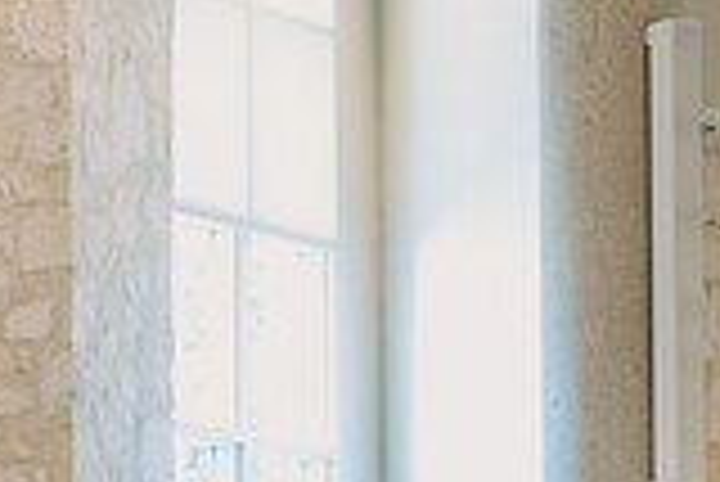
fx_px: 5084
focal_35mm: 254
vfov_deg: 5.4
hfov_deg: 8.0
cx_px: -166
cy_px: 570
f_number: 2.8
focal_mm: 70
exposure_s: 1/320
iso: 2500
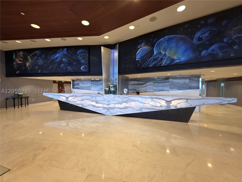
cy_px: 91
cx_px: 121
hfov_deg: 106.2
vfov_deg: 89.9
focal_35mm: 13
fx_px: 91
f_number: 1.9
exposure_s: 1/120
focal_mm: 2.2
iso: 250
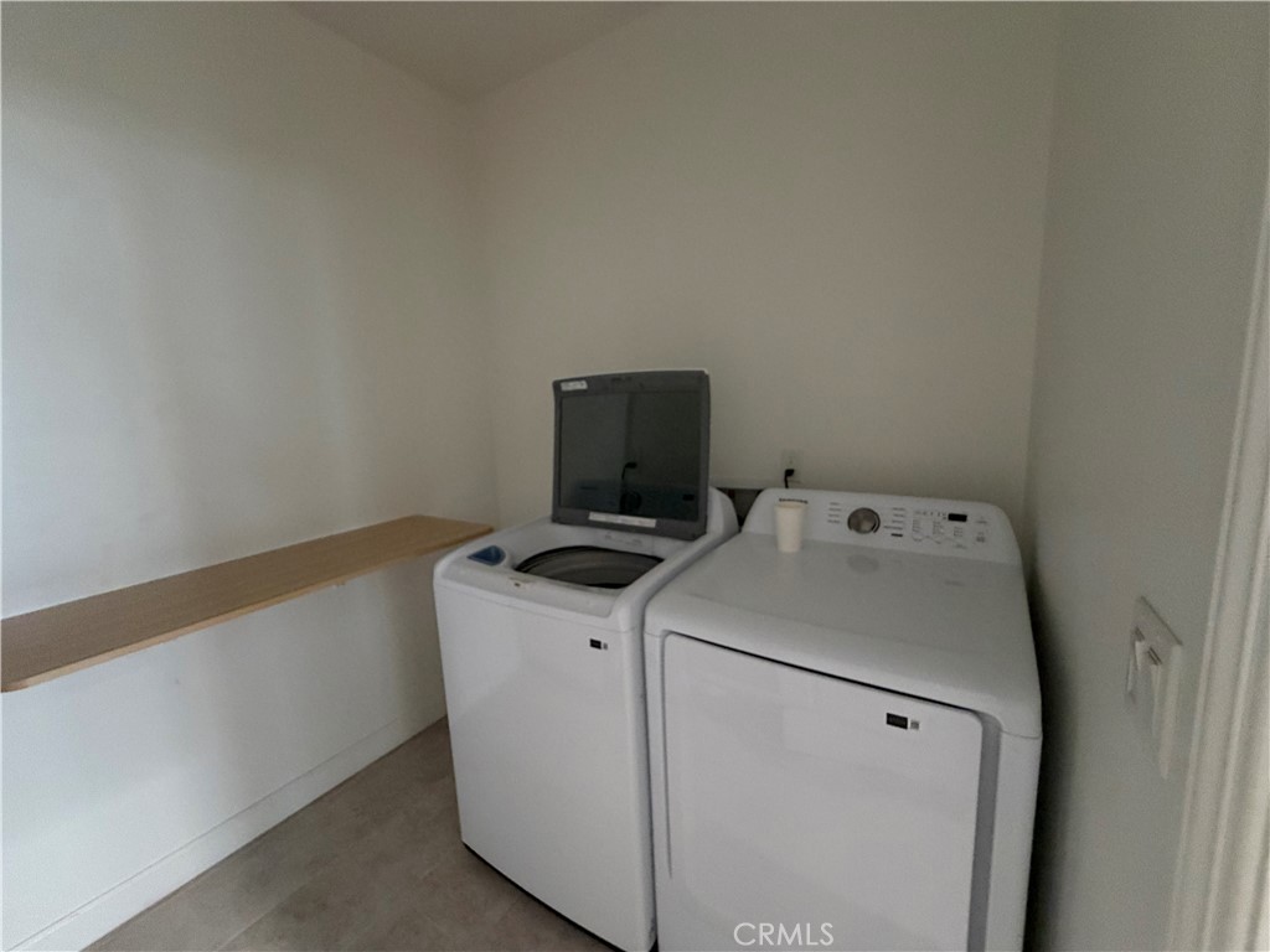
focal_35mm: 14
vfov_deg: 85.7
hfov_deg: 102.1
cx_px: 635
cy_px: 476
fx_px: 514
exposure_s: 1/60
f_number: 2.2
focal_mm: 2.22
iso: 250
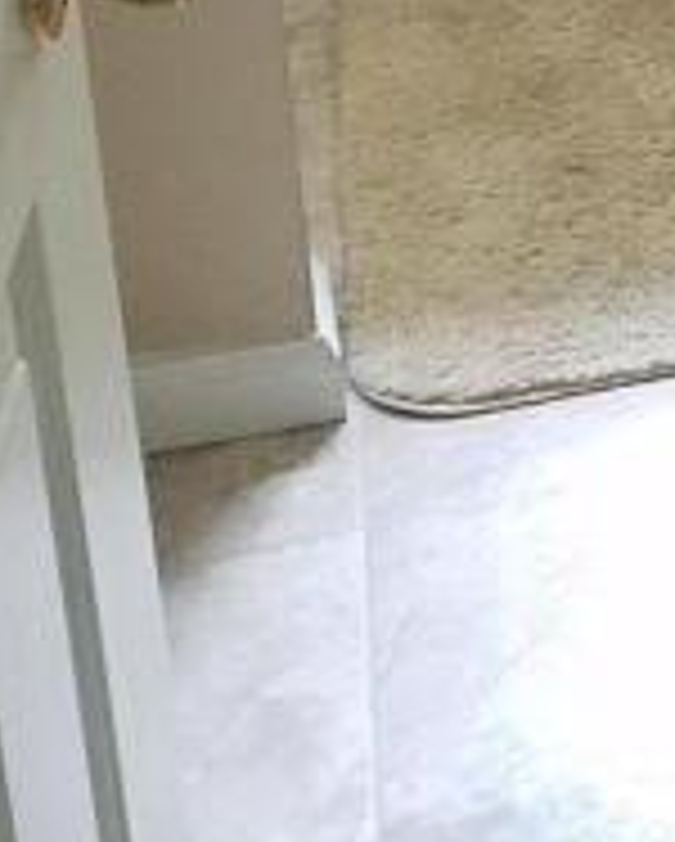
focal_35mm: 104
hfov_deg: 13.2
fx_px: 2593
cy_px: -621
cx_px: 1256
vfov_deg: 16.0
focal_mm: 4.2
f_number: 1.7
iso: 200
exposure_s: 1/10
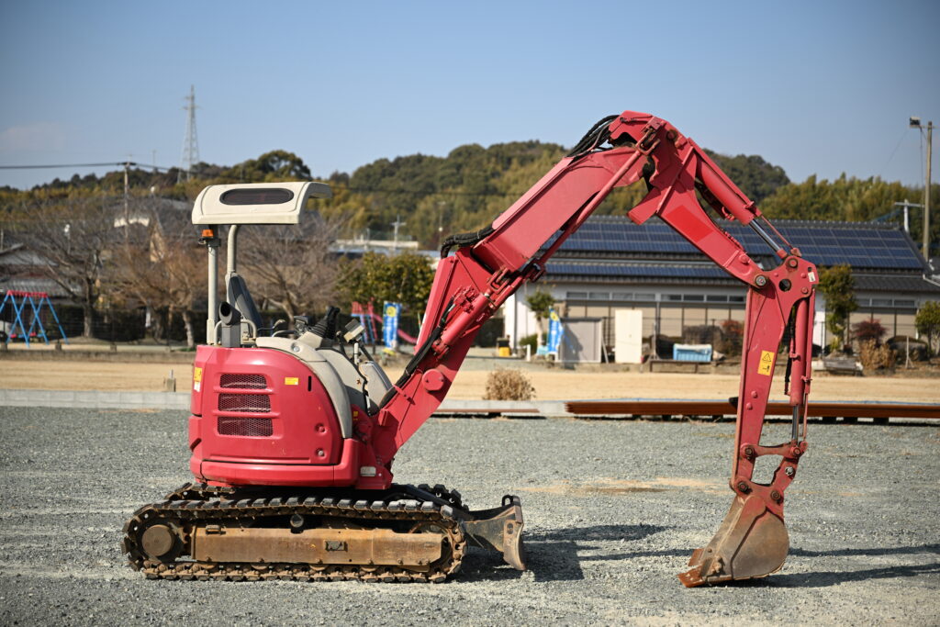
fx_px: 1828
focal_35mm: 70
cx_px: 470
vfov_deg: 19.5
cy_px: 314
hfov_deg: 28.8
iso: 64
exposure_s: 1/1250
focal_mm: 70
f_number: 2.8
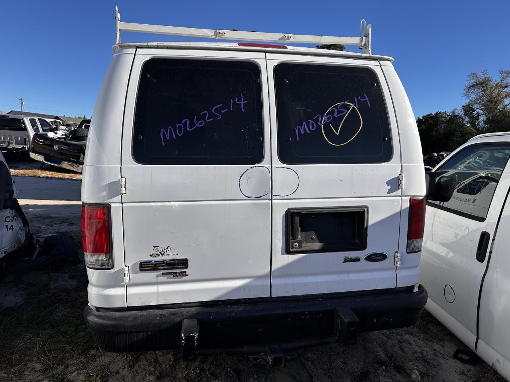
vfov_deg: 56.8
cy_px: 191
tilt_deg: -5.2
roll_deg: -2.0
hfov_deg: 71.6
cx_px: 255
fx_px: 354
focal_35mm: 24
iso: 80
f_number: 1.78
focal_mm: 6.86
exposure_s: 1/4348
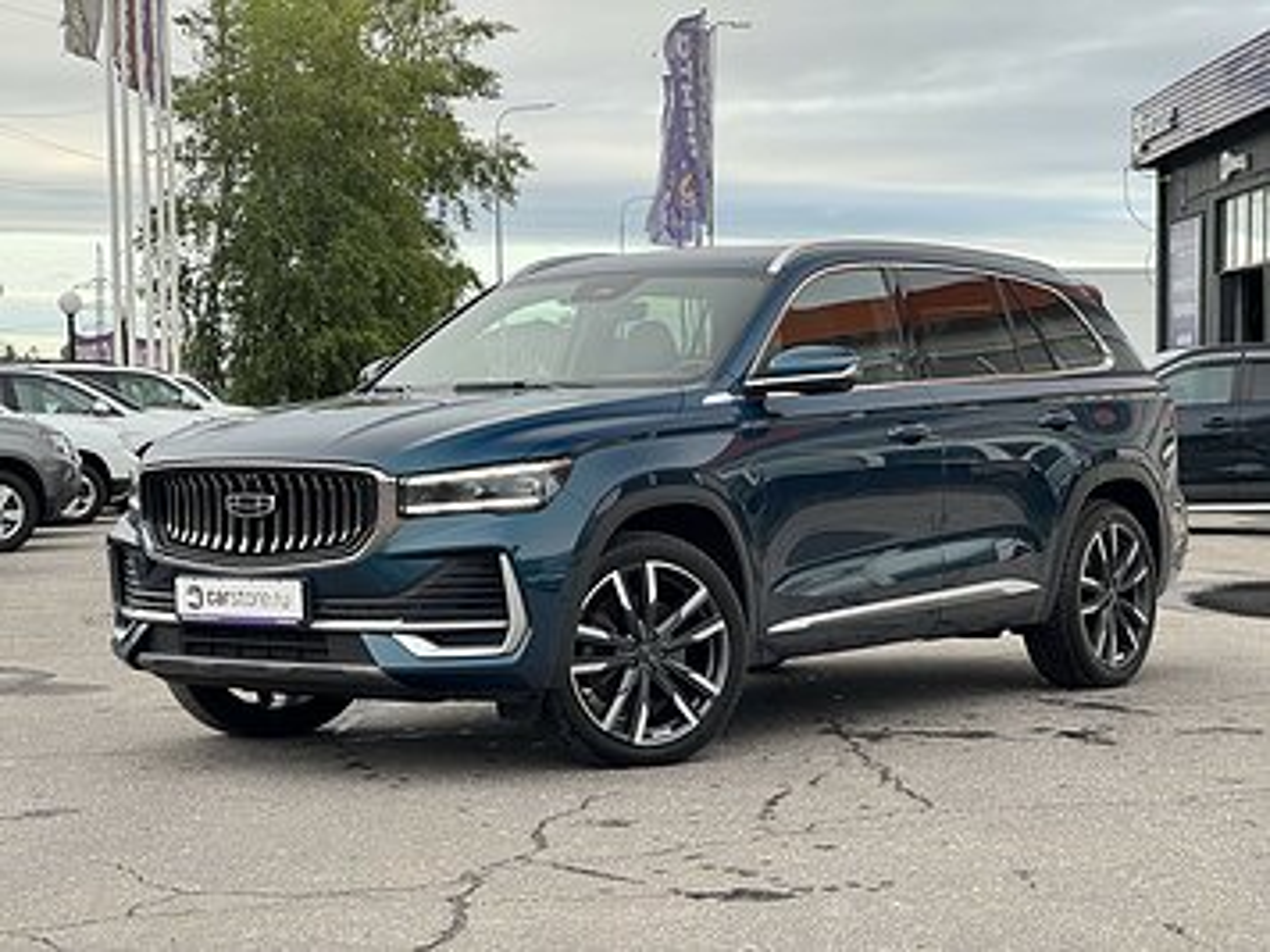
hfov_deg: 25.3
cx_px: 635
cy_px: 476
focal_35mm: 77
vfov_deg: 19.1
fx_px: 2825
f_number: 2.8
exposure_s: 1/99
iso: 80
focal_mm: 9
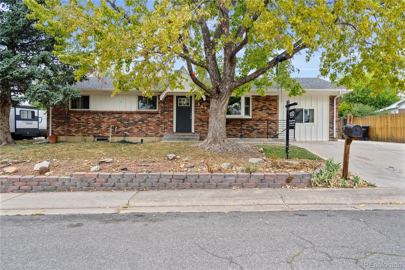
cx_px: 202
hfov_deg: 73.8
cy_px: 135
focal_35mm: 24
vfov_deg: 53.1
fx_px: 270
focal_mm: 24
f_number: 6.3
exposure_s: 1/100
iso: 320
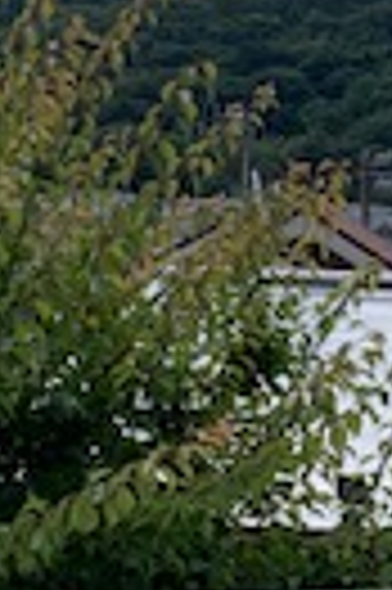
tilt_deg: +3.2
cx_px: 658
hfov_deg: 9.9
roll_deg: -2.6
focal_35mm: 132
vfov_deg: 15.5
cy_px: 221
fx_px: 2162
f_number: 1.8
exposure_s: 1/6061
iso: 25
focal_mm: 4.25
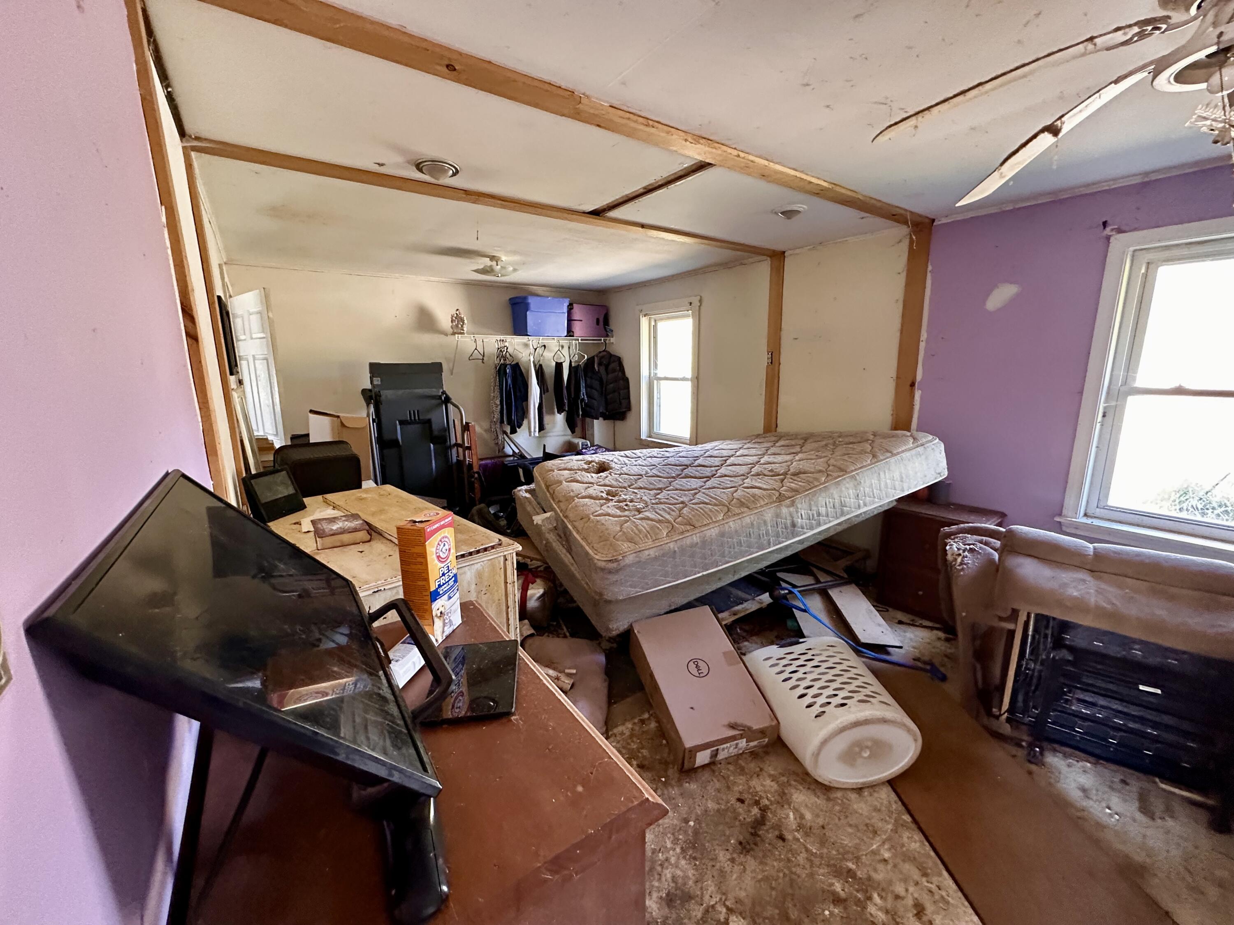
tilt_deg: -10.9
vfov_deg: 85.7
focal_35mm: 14
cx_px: 617
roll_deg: +0.0
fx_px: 499
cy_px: 462
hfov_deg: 102.1
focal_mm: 2.22
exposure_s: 1/60
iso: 640
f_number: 2.2
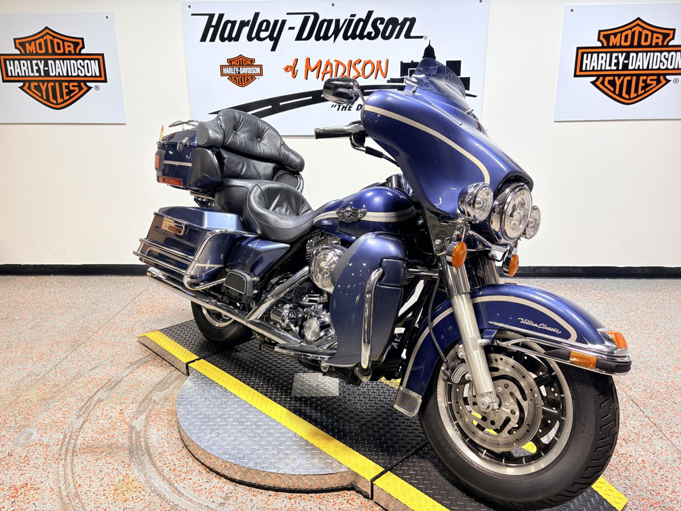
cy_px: 256
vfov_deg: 53.1
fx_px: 511
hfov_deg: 67.3
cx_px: 340
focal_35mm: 26
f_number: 1.6
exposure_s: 1/120
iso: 50
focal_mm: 5.96
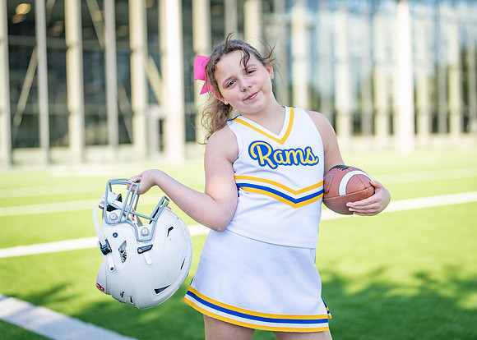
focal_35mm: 59
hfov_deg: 33.1
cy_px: 155
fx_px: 803
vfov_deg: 23.9
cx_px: 265
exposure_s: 1/2500
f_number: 1.2
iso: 100
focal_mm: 50
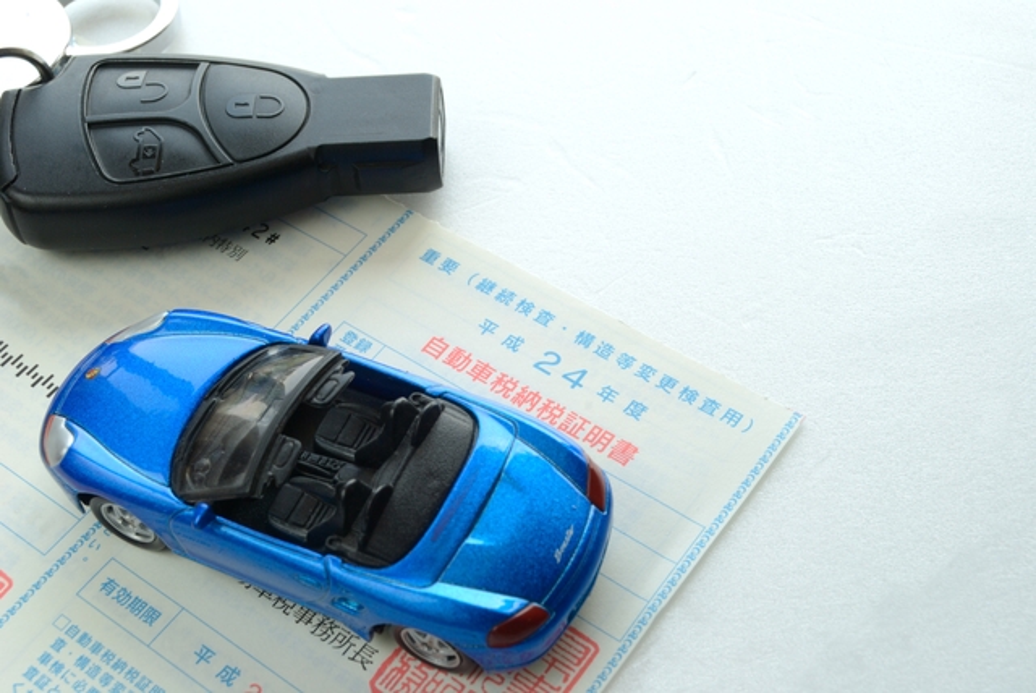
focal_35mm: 57
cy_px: 346
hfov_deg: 35.0
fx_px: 1642
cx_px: 518
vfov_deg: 23.8
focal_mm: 38
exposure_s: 1/20
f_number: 14
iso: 100
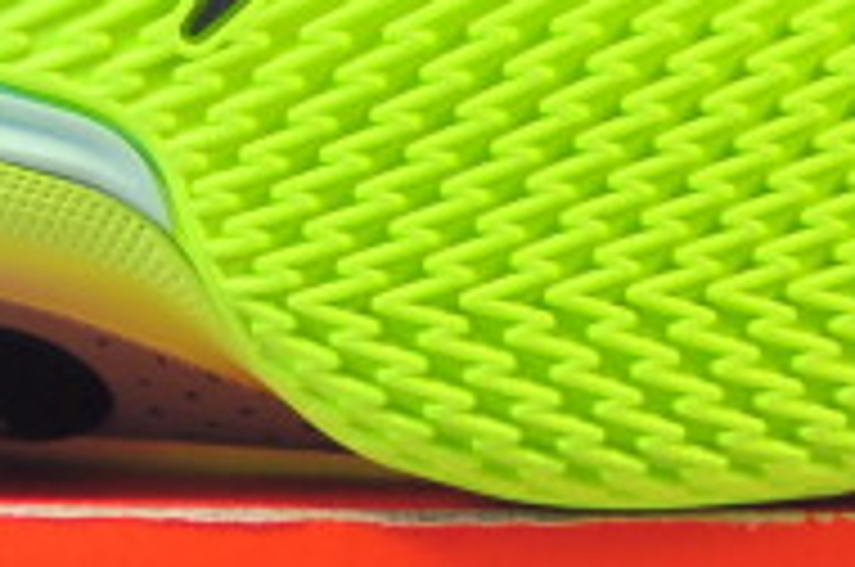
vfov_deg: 4.3
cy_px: -502
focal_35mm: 316
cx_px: -22
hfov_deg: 6.5
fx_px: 7492
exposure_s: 1/320
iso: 250
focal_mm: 50
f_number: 2.2
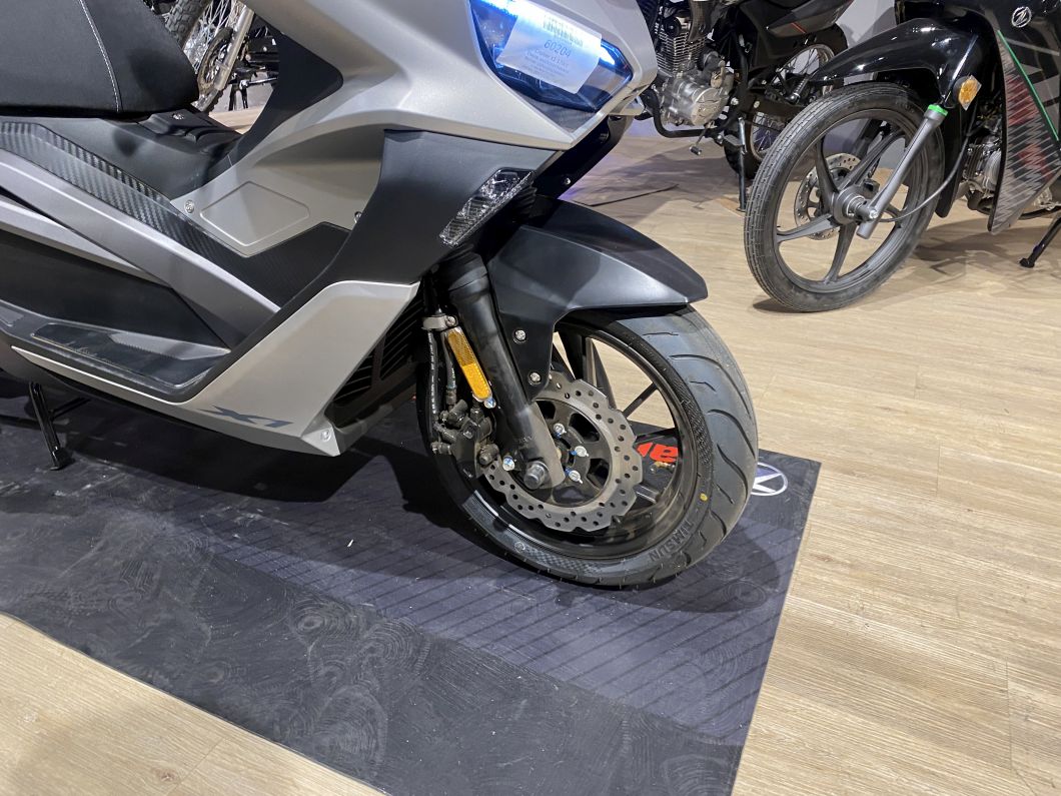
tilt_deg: -27.1
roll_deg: +1.4
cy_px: 398
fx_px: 797
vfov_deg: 53.1
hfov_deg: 67.3
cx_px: 530
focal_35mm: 26
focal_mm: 4.25
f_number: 1.8
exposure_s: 1/50
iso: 100
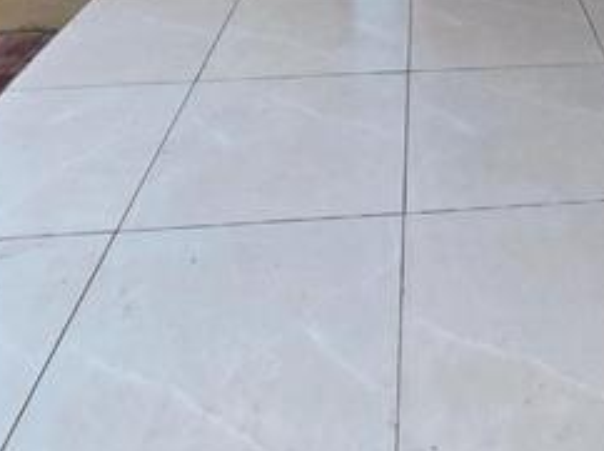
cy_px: -224
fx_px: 750
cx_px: 522
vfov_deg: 25.4
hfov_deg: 41.1
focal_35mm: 43
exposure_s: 1/101
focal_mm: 2.2
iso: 40
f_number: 1.9
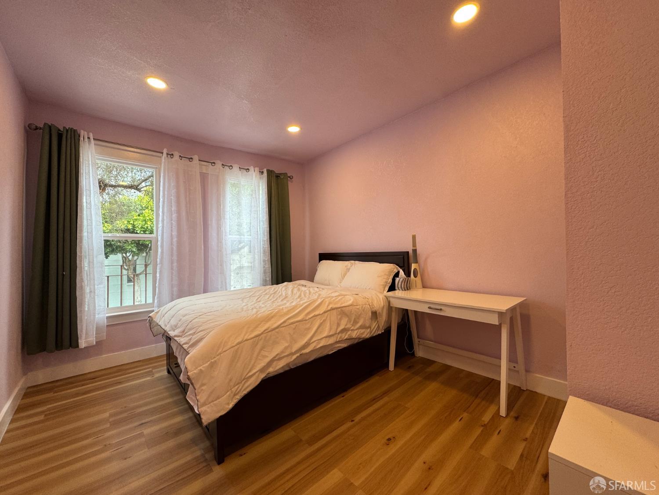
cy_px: 248
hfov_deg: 102.1
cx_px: 330
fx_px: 267
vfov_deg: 85.7
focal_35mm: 14
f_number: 2.2
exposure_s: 1/120
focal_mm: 2.22
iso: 100
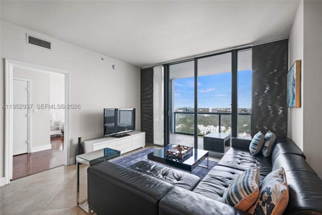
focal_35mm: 15
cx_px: 161
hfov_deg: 100.4
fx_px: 134
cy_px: 108
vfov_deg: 77.3
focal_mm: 15
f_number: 8
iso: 200
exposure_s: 1/6
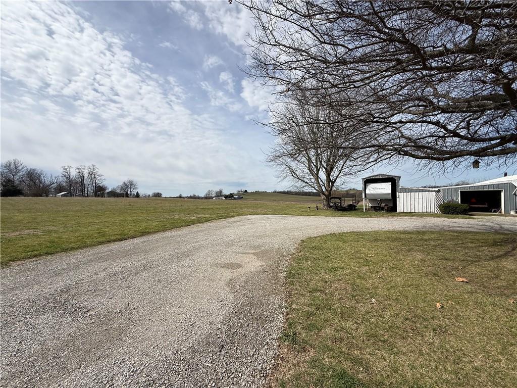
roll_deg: +1.3
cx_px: 258
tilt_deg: +1.7
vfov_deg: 85.7
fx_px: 209
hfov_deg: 102.1
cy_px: 194
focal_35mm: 14
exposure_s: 1/4425
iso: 50
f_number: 2.2
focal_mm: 2.22
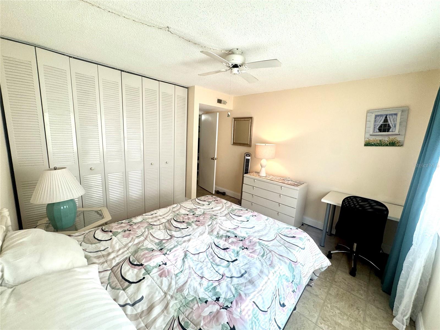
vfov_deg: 85.7
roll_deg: -3.3
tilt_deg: -11.1
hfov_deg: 102.1
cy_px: 165
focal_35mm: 14
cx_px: 220
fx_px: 178
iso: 125
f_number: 2.2
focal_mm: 2.22
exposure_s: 1/120
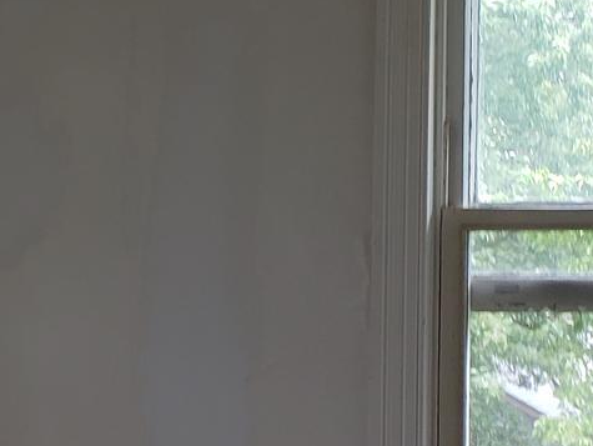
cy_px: 355
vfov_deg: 13.2
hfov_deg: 16.6
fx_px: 1920
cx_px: -161
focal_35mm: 112
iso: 100
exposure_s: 1/100
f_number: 2.4
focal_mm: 4.3
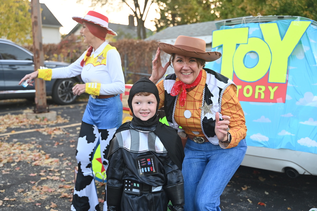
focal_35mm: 41
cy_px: 106
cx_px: 158
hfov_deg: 47.4
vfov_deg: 32.6
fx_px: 361
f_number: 2.8
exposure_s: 1/200
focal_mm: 41
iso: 400
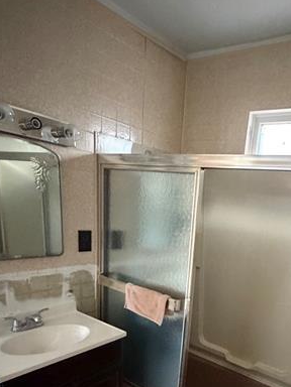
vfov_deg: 59.2
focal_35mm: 28
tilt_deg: -17.1
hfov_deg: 47.8
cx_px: 220
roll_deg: -6.0
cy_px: 301
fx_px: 314
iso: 1600
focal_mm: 2.22
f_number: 2.2
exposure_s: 1/33
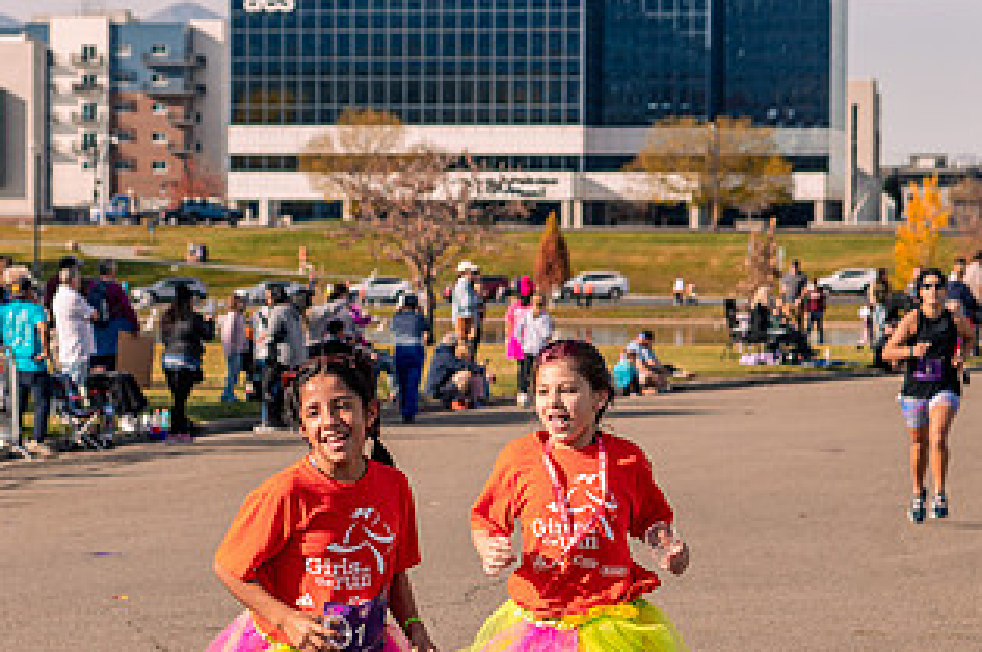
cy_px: 383
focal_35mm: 186
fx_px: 5066
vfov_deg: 7.4
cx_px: 320
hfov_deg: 11.1
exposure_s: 1/800
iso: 200
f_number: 5.6
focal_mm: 82
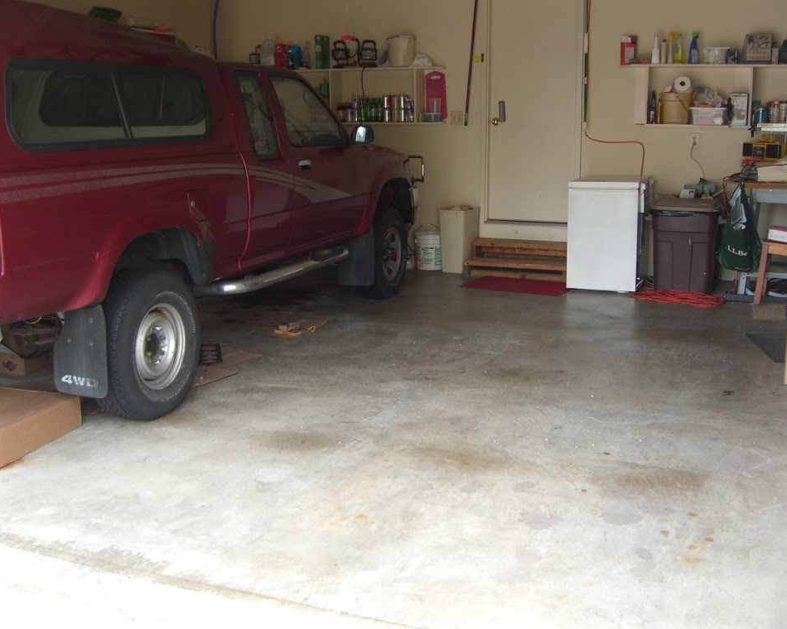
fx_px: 932
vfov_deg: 37.3
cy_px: 317
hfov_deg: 45.8
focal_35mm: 40
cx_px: 422
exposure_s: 1/80
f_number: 2.8
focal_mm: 7.9
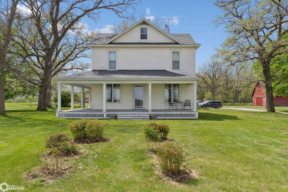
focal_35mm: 27
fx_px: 216
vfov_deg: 47.9
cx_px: 144
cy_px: 96
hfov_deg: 67.4
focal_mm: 18
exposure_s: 1/250
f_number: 8
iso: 125
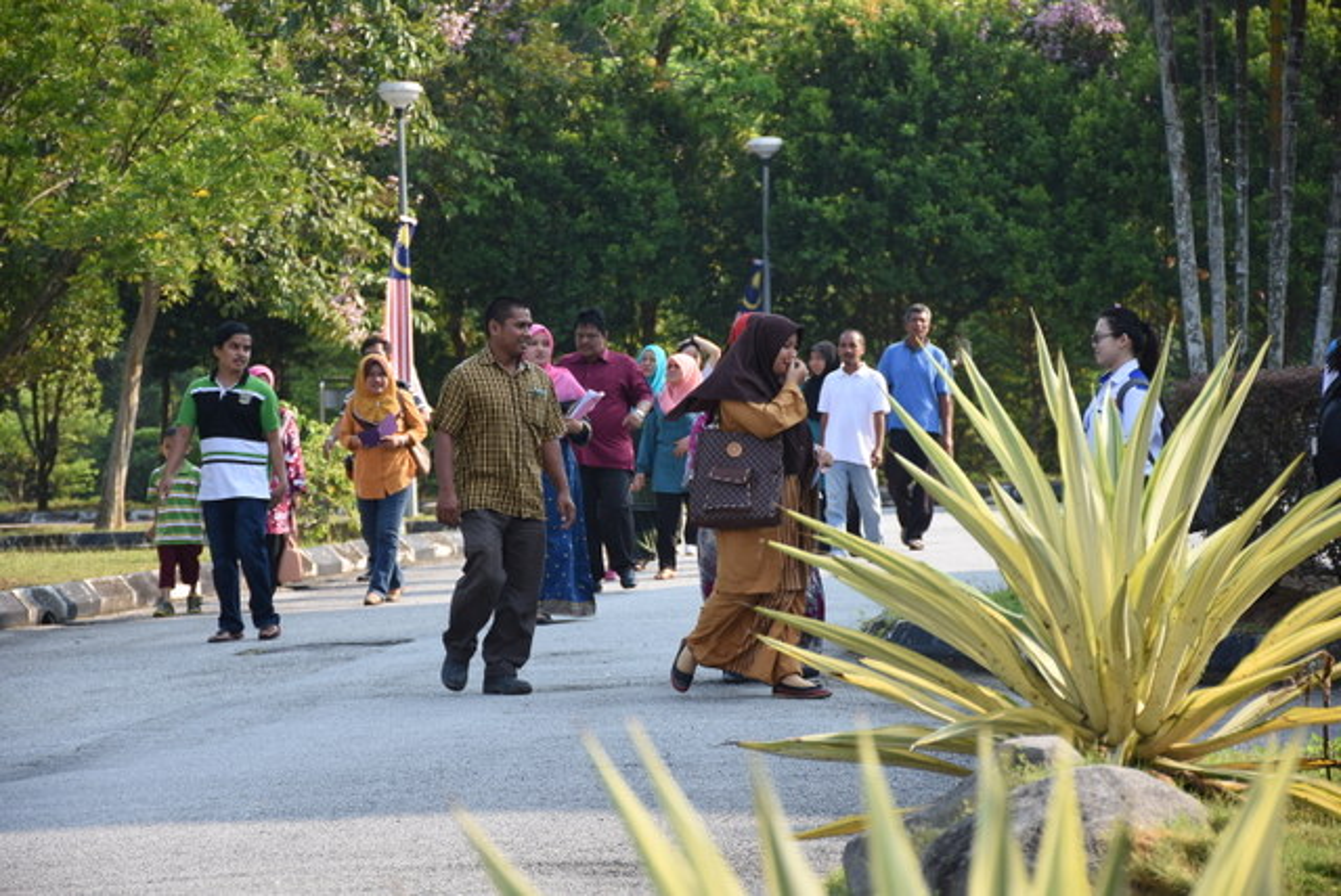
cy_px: 448
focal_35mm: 142
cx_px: 670
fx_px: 5313
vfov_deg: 9.6
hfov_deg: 14.4
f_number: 5.3
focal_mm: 95
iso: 320
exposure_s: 1/500
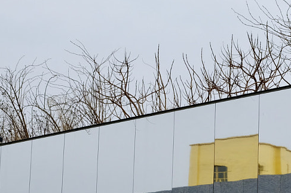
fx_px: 929
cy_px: 269
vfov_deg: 11.5
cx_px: 228
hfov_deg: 17.7
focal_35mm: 115
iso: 200
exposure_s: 1/500
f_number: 5.6
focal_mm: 23.3
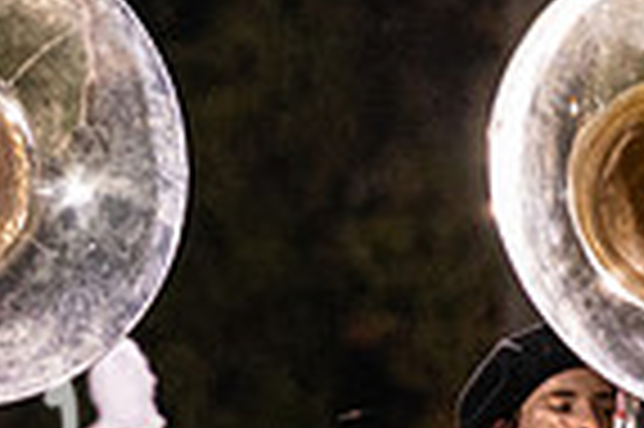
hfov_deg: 2.4
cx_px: 638
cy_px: 1195
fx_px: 15510
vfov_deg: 1.6
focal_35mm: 868
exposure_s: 1/200
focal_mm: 150
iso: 3200
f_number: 4
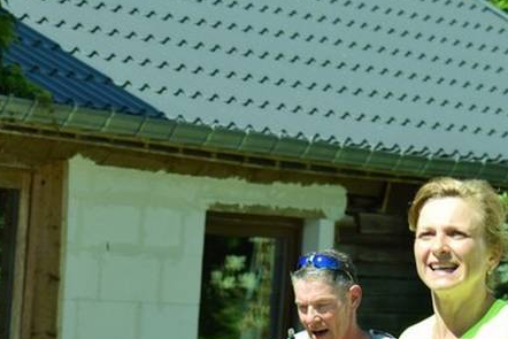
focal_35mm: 305
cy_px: 372
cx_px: 105
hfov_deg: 6.7
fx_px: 4310
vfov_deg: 4.5
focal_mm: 75
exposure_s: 1/640
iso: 200
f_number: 6.3
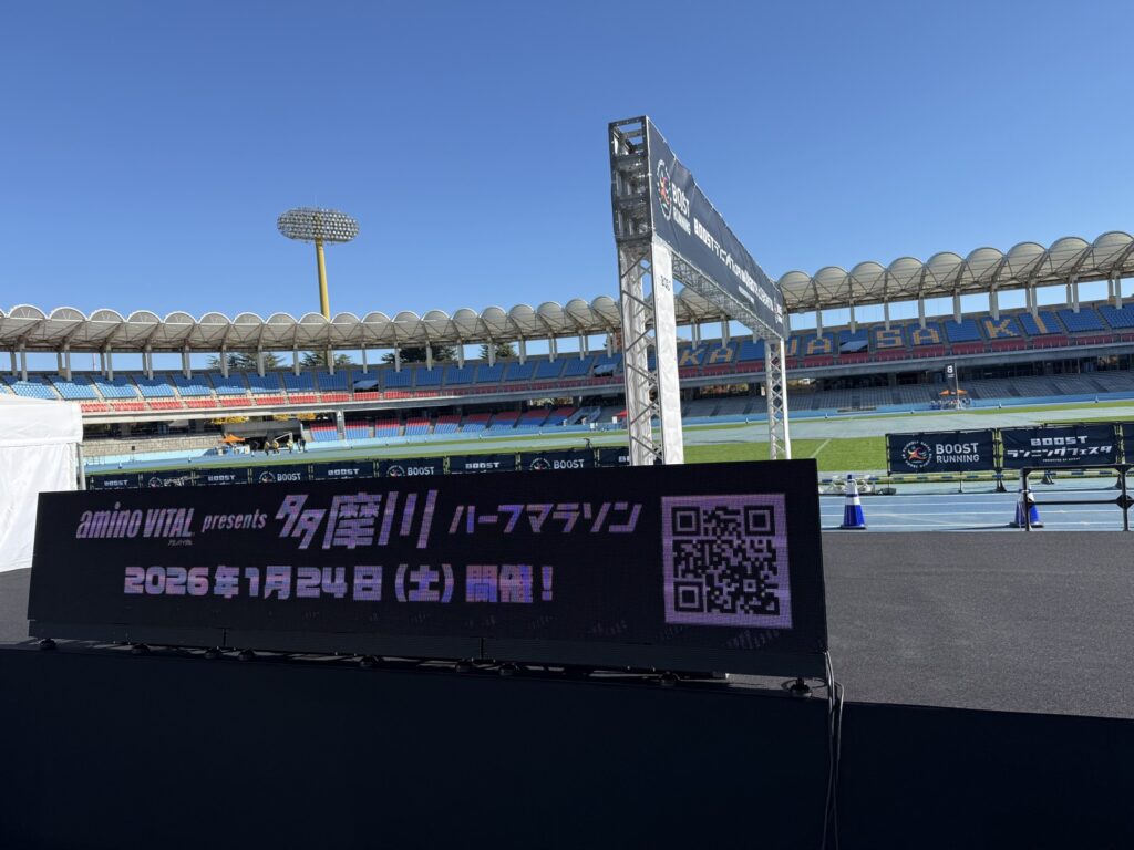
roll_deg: +1.1
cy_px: 425
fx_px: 786
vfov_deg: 56.8
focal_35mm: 24
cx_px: 567
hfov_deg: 71.6
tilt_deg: -1.7
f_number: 1.78
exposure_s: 1/3425
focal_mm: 6.76
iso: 80
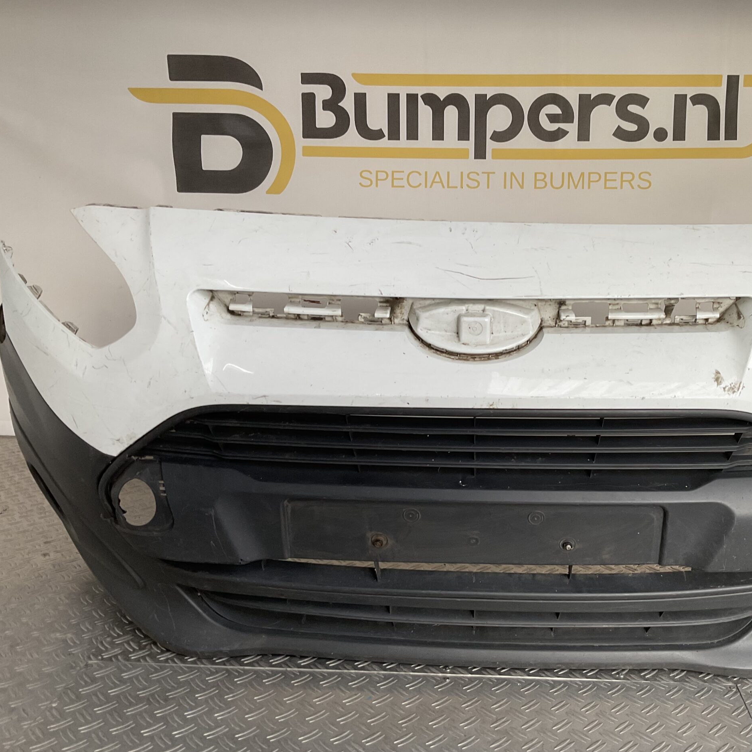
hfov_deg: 46.7
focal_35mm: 35
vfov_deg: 47.2
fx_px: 860
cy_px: 377
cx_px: 480
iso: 40
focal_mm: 3
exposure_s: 1/100
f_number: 1.8
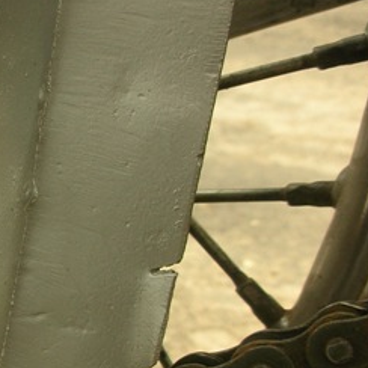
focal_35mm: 100
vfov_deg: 17.4
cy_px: 239
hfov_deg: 16.1
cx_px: -163
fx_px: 1203
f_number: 3
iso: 50
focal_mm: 5.8
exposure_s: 1/50
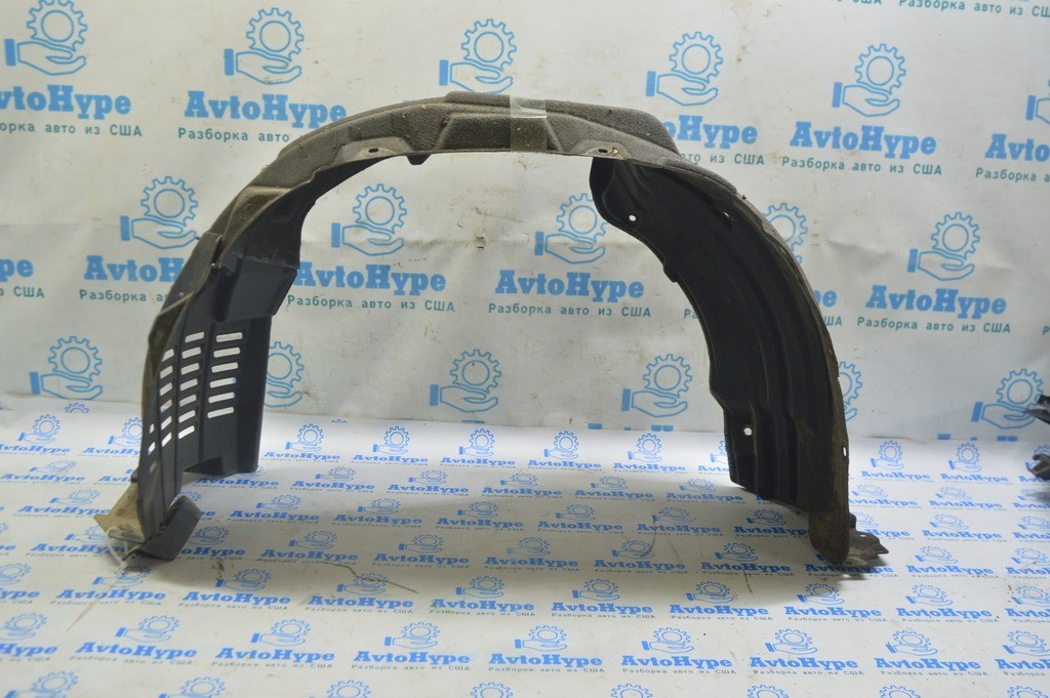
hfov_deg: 55.1
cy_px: 349
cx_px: 525
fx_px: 1005
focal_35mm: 34
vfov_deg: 38.3
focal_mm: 23
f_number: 5.6
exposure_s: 1/20
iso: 400
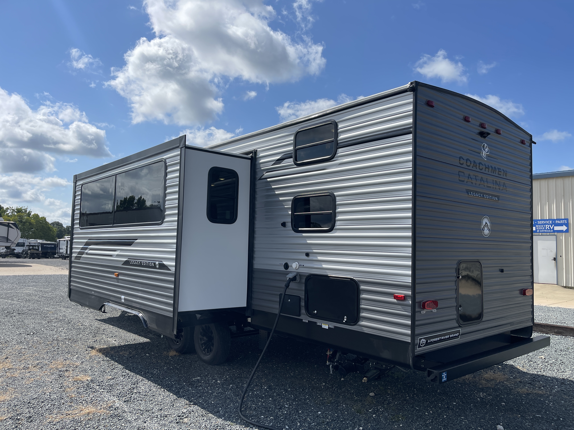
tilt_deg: +2.2
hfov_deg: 69.4
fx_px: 415
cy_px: 215
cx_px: 287
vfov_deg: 54.9
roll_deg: -0.7
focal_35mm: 25
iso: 32
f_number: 1.6
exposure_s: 1/5618
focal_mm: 5.1
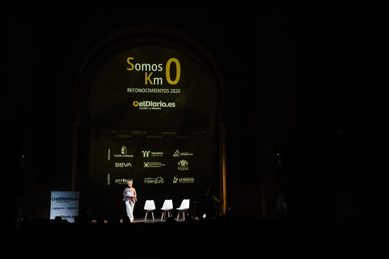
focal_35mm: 41
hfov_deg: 47.5
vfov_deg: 32.7
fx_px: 442
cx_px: 199
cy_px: 127
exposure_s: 1/250
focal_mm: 40
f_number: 2.8
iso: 4000
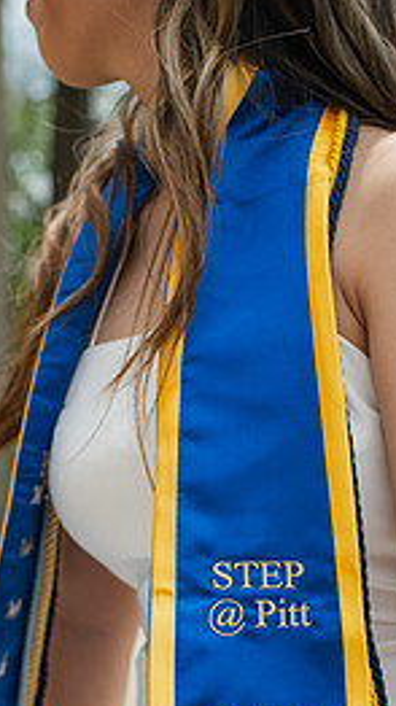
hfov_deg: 18.9
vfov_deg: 32.3
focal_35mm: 63
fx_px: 1178
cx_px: 298
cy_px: 577
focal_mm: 35
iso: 100
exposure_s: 1/800
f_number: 3.5
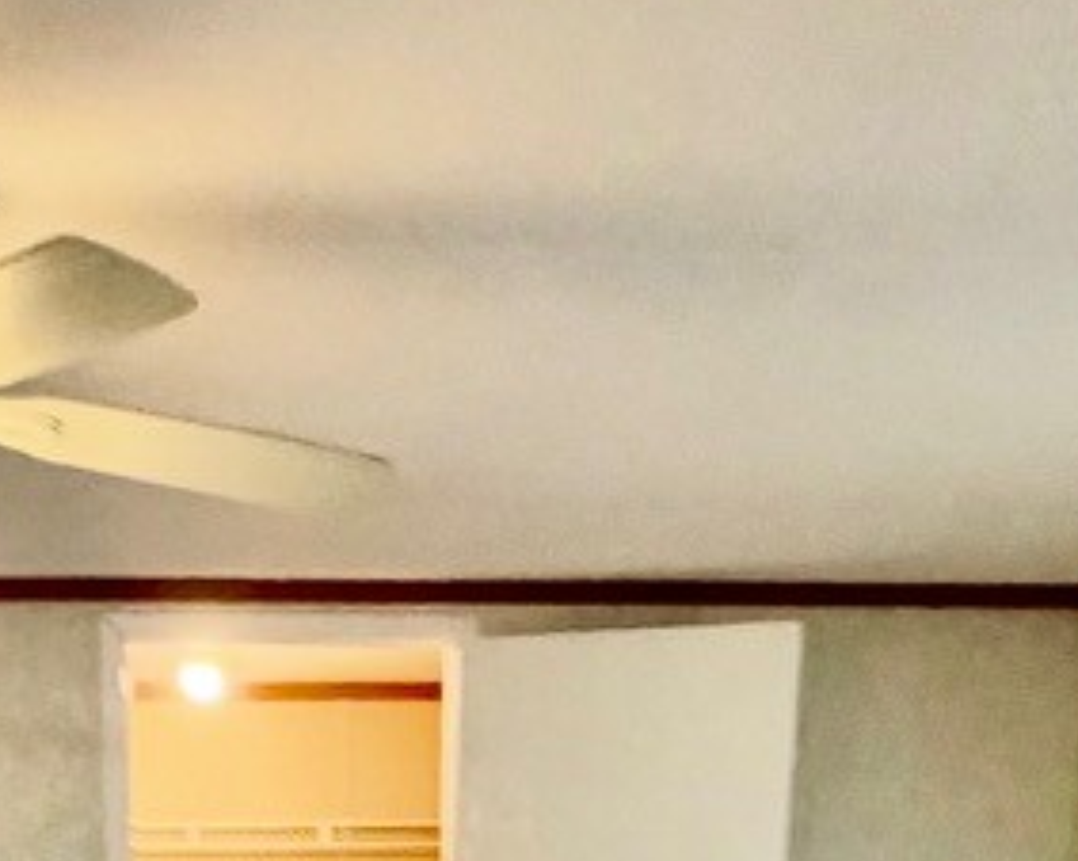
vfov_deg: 16.1
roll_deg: +1.9
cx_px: 198
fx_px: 2200
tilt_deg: -18.9
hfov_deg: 26.9
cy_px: 1804
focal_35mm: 69
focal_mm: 2.22
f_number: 2.2
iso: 320
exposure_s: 1/60
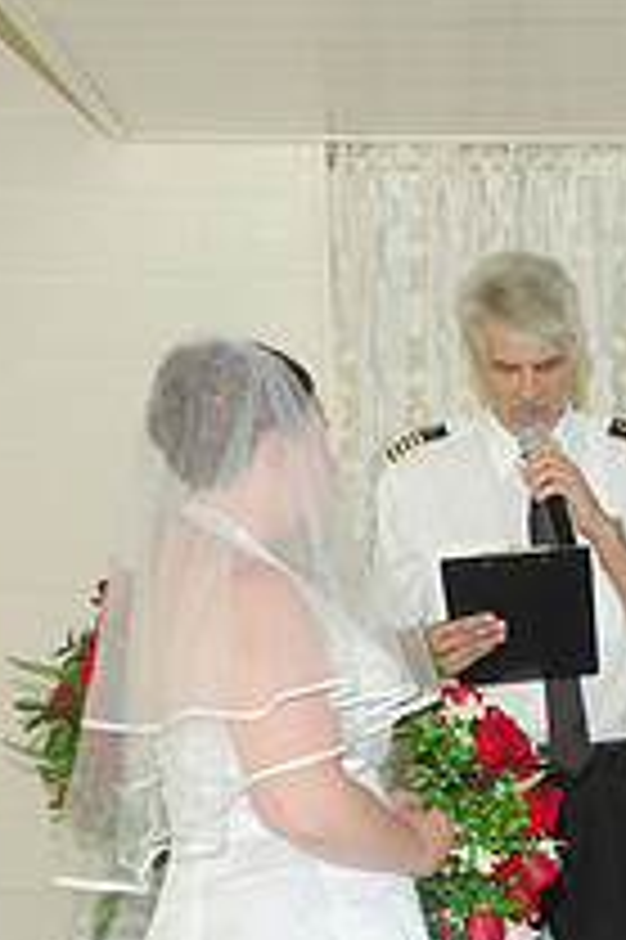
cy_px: 976
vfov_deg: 19.7
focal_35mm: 100
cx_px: 599
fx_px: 2612
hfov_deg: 13.5
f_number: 5.6
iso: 400
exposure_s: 1/80
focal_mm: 31
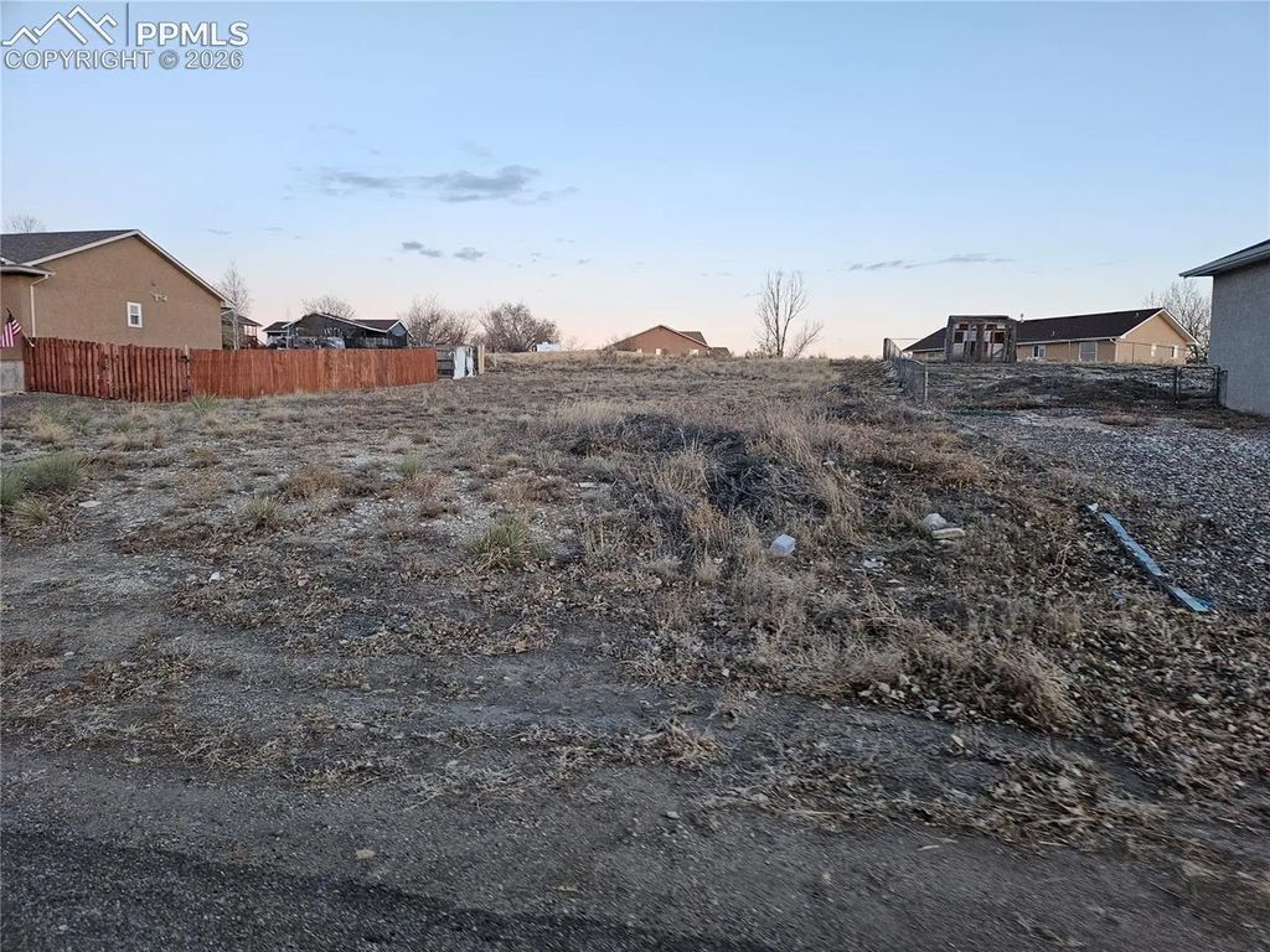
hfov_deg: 73.9
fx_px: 844
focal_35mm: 23
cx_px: 635
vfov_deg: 58.9
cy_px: 476
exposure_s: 1/50
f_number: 1.8
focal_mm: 5.4
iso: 40
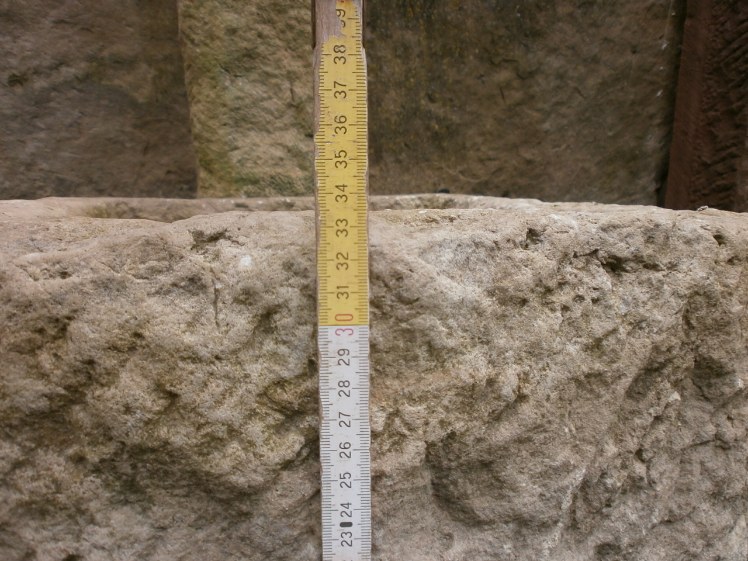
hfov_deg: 65.3
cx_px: 374
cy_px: 280
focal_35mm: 27
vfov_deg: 51.4
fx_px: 583
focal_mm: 4.8
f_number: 2.9
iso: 100
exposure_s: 1/500
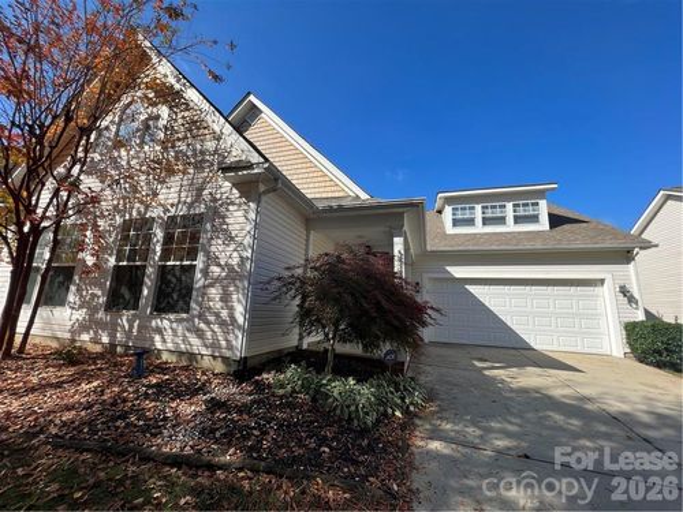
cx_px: 342
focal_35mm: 13
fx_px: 256
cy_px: 256
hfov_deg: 106.2
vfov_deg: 89.9
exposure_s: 1/769
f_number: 1.8
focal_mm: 1.57
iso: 32
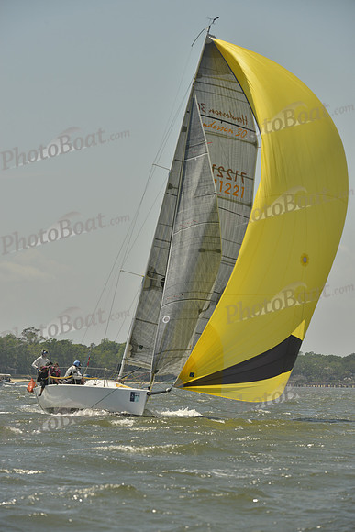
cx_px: 178
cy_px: 266
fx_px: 2956
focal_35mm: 200
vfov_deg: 10.3
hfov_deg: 6.9
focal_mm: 200
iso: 280
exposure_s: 1/1250
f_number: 9
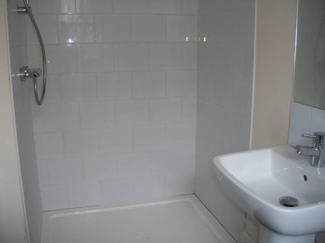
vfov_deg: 40.7
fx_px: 329
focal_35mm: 35
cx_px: 162
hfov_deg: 52.6
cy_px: 122
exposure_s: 1/30
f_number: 3.1
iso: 80
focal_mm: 6.3
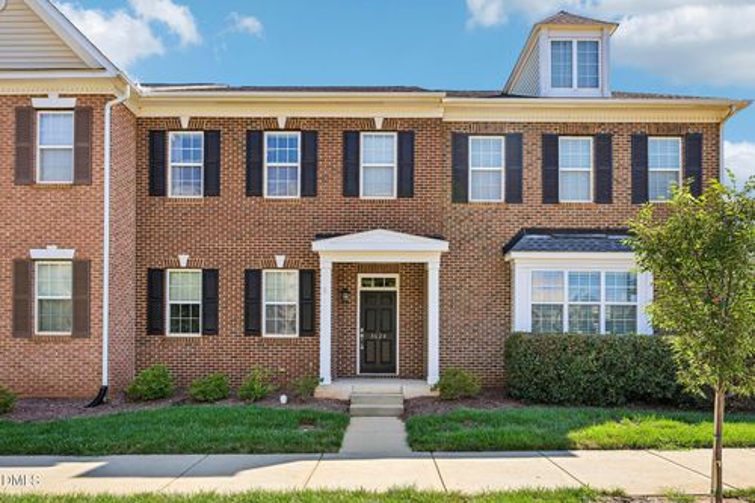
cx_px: 378
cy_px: 252
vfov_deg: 60.7
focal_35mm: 20
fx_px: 430
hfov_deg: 82.6
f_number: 8
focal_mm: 20.5
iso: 100
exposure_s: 1/80
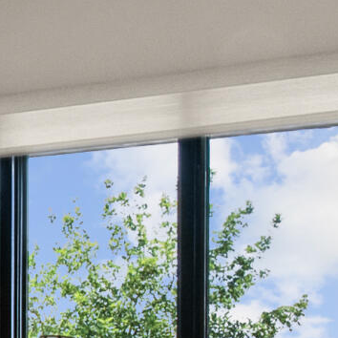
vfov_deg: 15.4
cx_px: -188
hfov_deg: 14.8
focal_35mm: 108
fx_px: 1193
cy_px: 427
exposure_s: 1/3
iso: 800
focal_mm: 10
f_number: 13
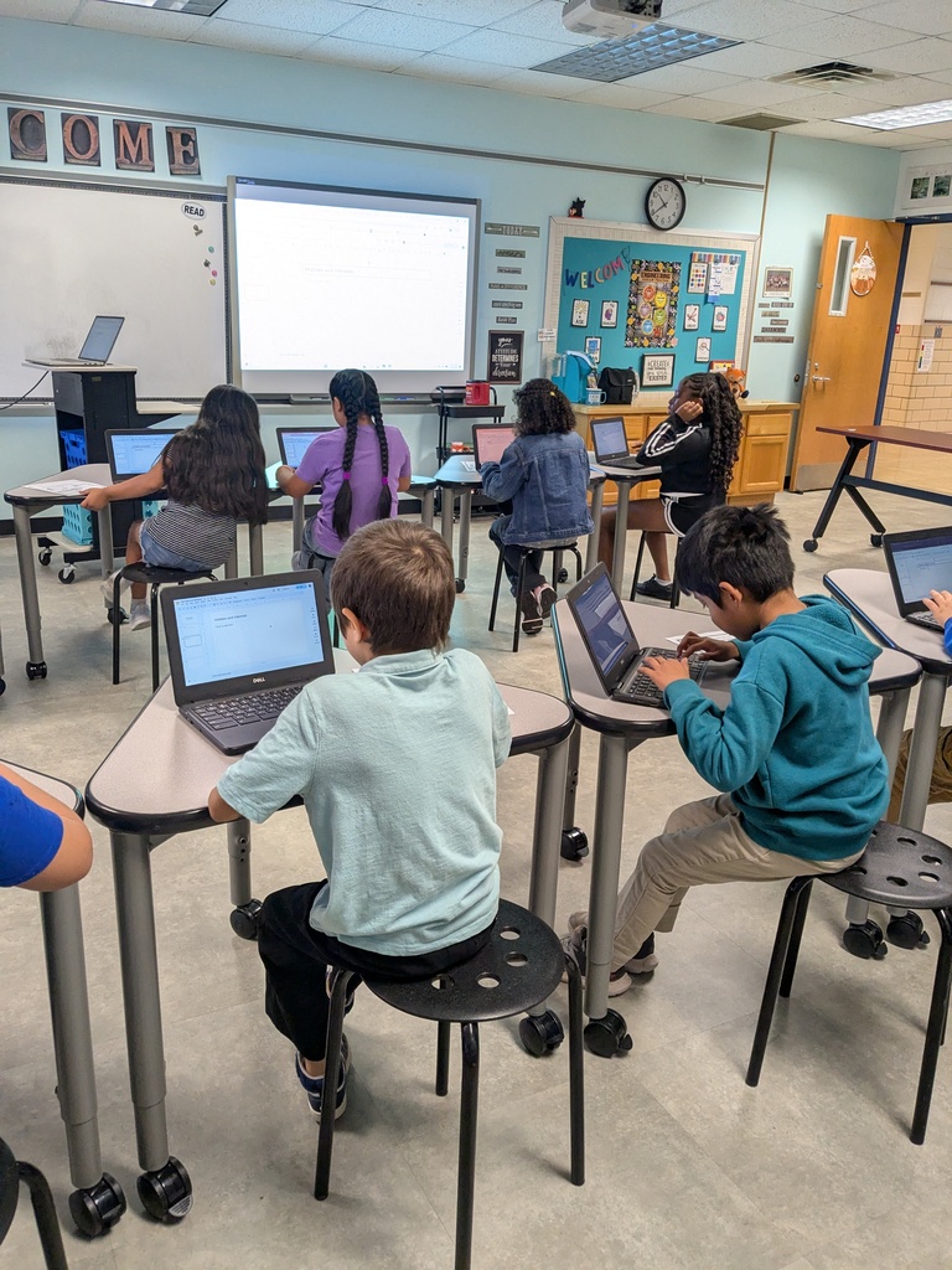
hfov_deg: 51.4
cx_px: 476
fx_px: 990
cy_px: 635
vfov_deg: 65.3
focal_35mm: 27
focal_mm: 4.38
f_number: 1.73
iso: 287
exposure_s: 1/120
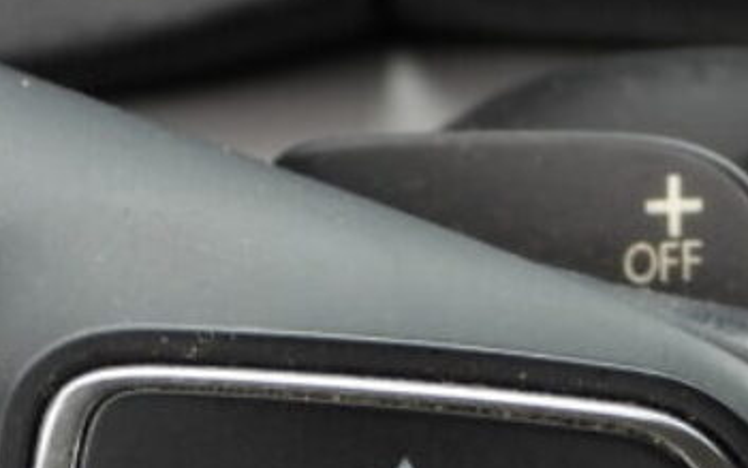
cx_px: 308
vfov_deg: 2.4
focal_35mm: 558
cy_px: 671
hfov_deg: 3.8
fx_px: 11379
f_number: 4
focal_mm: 20.7
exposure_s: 1/100
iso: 100
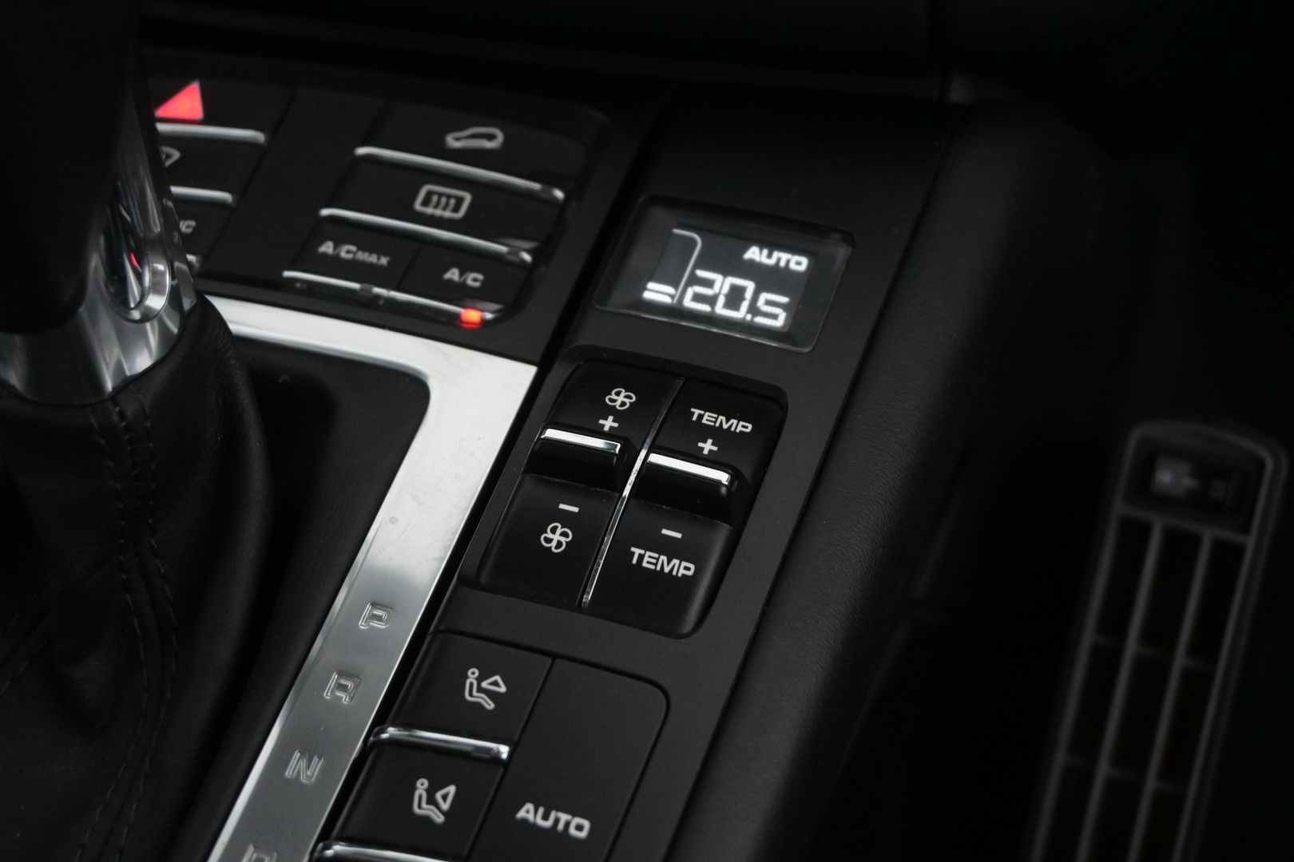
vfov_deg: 26.5
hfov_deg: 38.9
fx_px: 1833
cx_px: 647
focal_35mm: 51
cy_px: 431
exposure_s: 1/50
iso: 4000
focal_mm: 34
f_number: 5
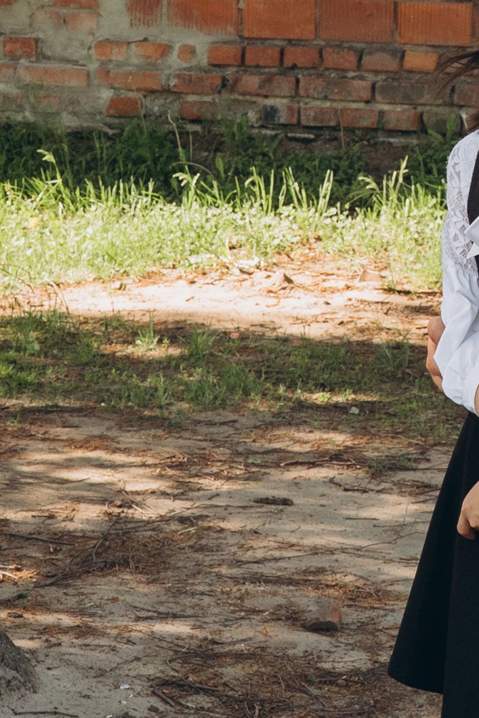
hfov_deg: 8.3
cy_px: 102
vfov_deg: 12.5
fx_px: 3252
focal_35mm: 163
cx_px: 579
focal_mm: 30
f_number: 6.3
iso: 500
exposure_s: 1/250
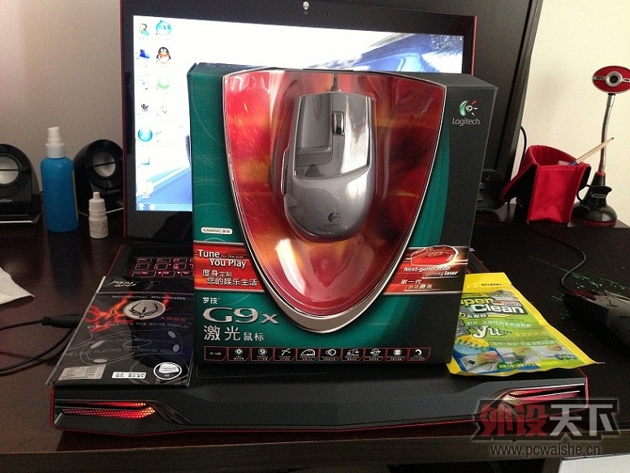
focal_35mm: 33
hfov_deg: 55.4
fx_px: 601
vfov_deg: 42.9
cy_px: 236
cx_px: 315
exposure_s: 1/20
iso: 400
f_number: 2.4
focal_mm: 4.13
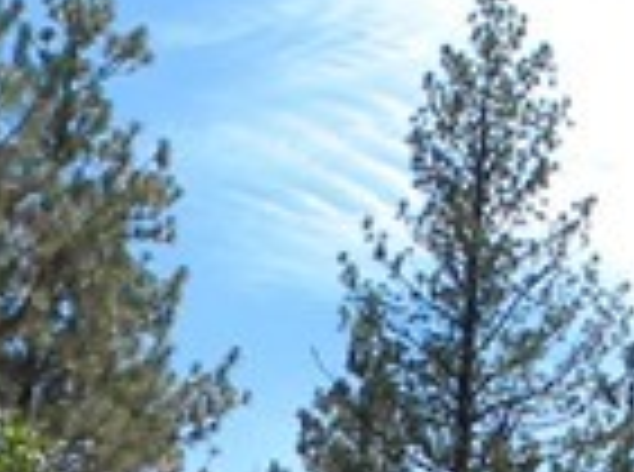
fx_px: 3727
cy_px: 652
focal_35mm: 204
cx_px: 481
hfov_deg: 9.7
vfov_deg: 7.2
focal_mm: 5
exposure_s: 1/779
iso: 80
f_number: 3.5
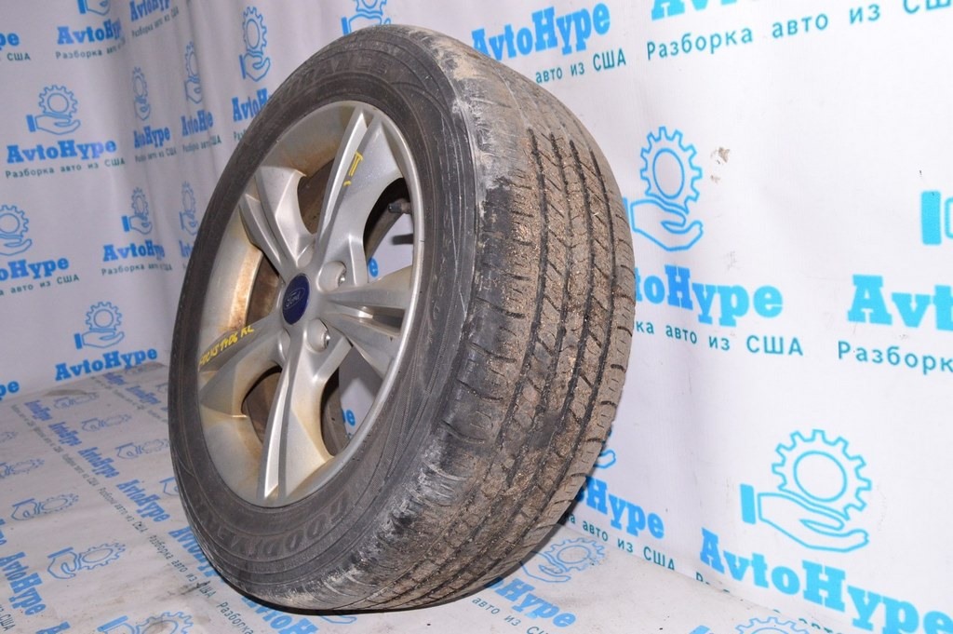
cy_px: 317
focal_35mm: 33
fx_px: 873
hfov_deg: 57.3
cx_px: 476
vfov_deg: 39.9
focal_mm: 22
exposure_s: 1/200
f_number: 8
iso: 1600
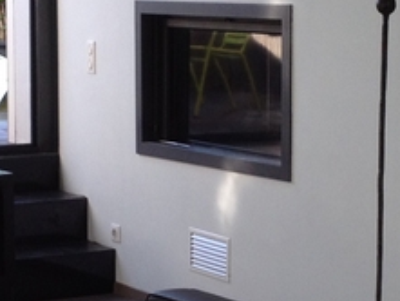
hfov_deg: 12.2
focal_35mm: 162
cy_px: 207
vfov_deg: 9.2
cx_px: 170
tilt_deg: -8.0
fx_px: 1873
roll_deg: +0.8
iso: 50
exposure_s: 1/120
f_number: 2.4
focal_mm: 4.28
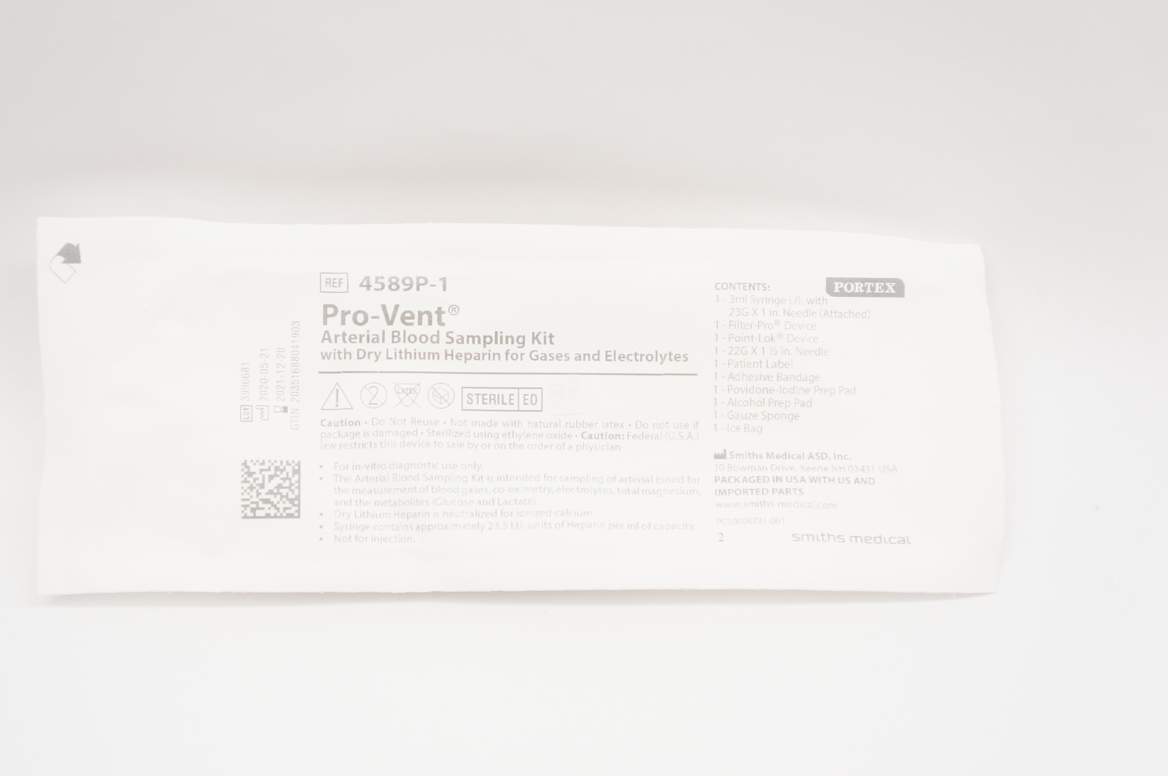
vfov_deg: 21.9
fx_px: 2009
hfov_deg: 32.4
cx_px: 519
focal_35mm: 62
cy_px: 412
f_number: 4.5
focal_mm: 36
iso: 400
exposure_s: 1/100
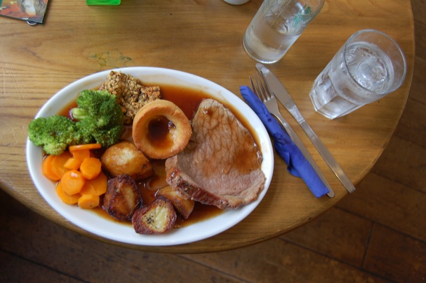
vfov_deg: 31.8
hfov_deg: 46.5
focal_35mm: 42
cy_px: 142
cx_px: 213
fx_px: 496
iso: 200
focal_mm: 28
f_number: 4.2
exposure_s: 1/40
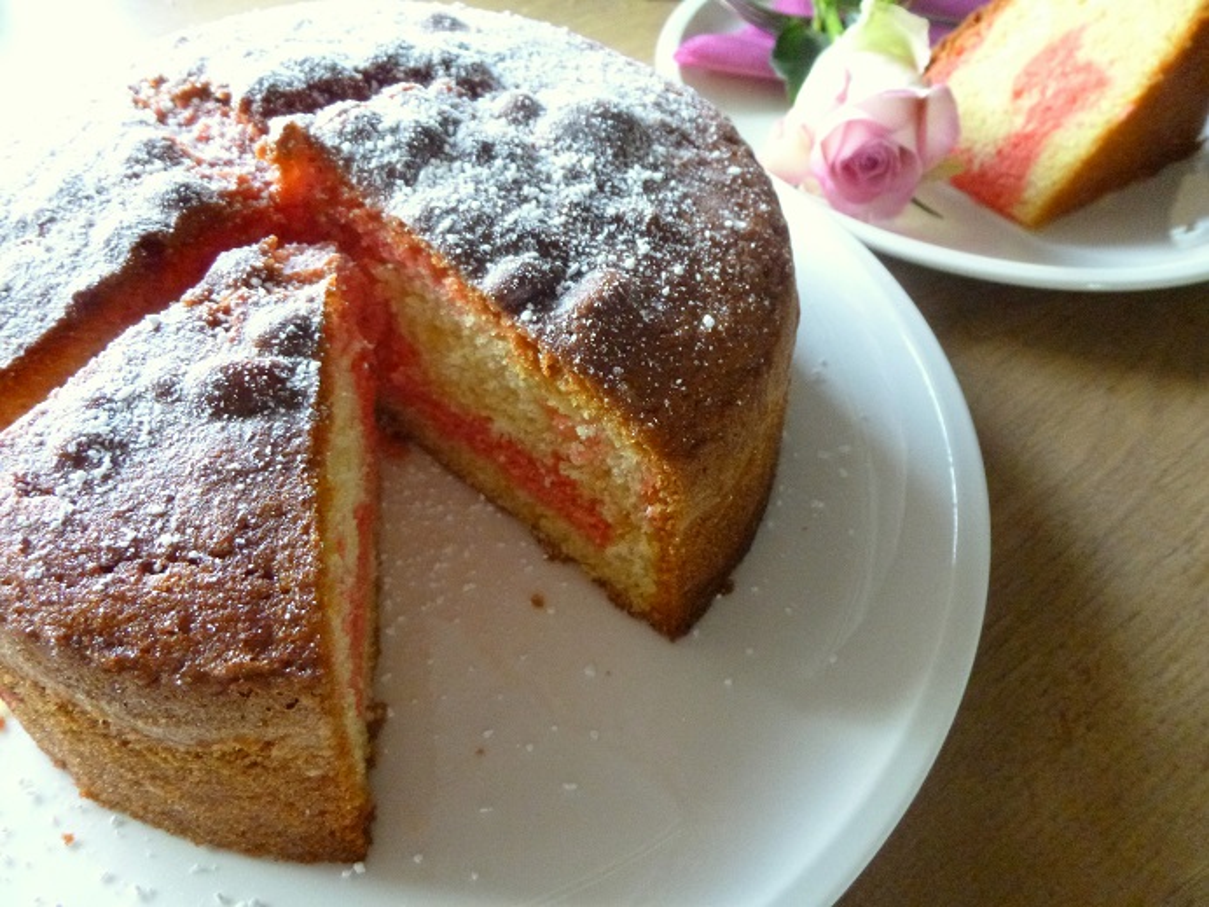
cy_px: 454
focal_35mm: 25
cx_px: 604
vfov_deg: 54.9
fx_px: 873
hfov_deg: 69.4
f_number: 3.1
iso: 800
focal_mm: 4.5
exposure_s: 1/40
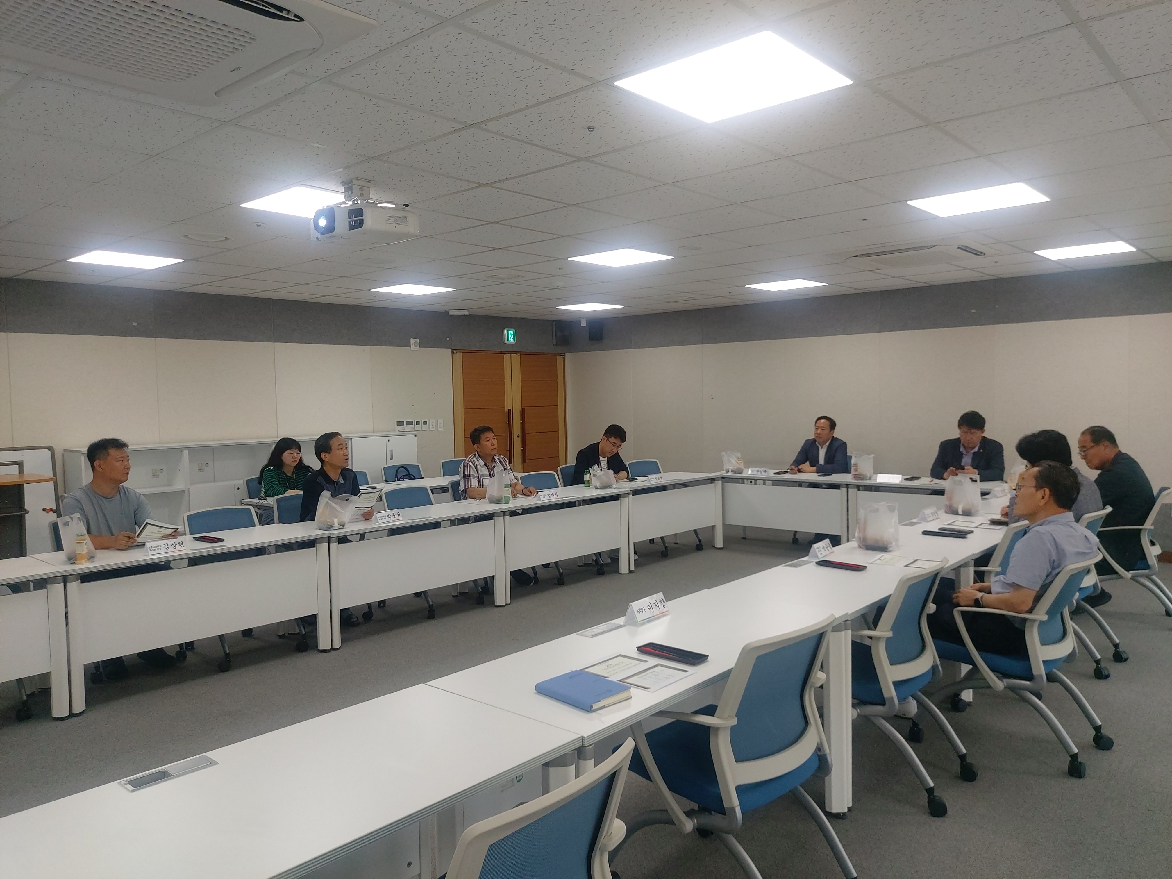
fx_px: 846
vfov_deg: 54.9
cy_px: 440
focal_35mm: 25
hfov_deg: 69.4
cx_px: 586
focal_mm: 4.58
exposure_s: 1/120
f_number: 2
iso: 80
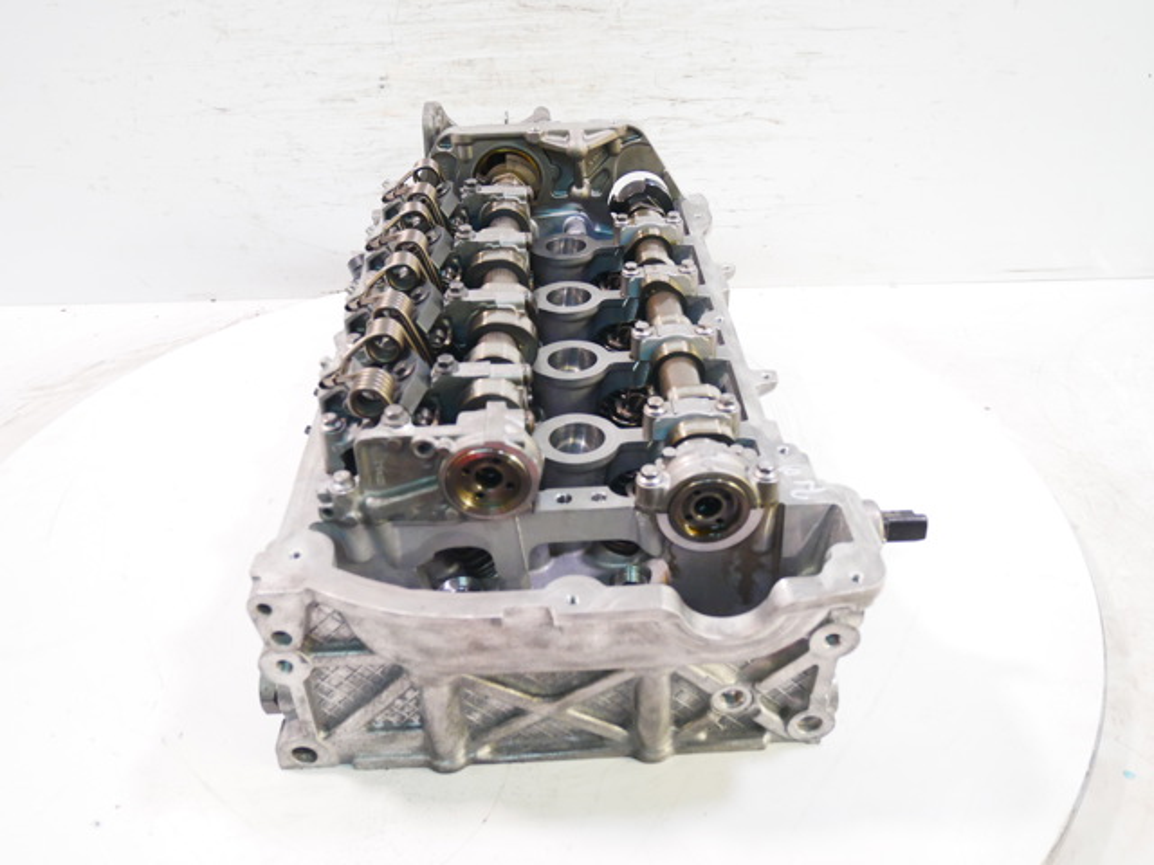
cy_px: 432
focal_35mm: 30
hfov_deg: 60.0
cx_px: 577
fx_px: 1000
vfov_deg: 46.8
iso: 1250
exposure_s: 1/60
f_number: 3.8
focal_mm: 15
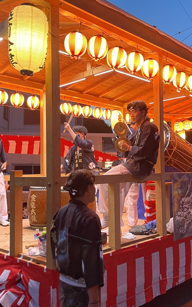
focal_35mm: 36
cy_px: 155
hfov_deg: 35.3
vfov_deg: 54.0
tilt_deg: +1.5
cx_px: 105
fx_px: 301
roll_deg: +0.4
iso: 400
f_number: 1.6
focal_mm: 5.1
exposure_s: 1/60
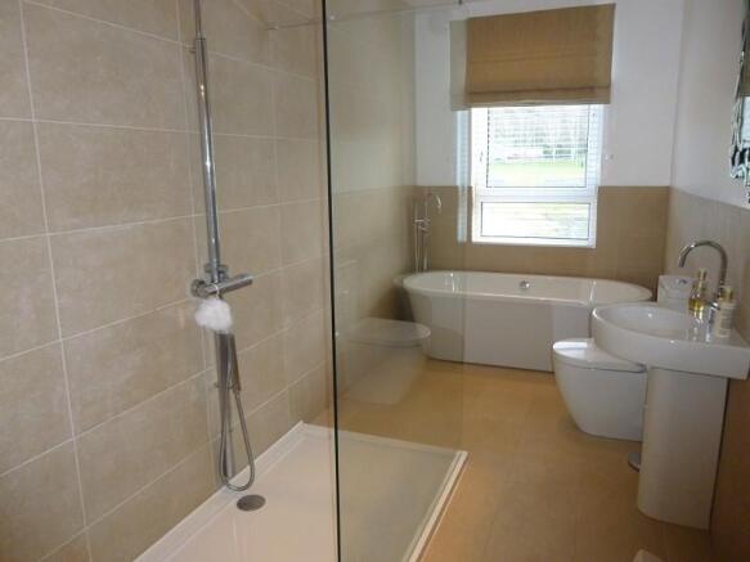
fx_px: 542
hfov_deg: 69.4
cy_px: 281
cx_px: 375
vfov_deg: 54.9
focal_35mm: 25
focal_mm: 4.5
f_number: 3.1
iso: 250
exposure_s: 1/60
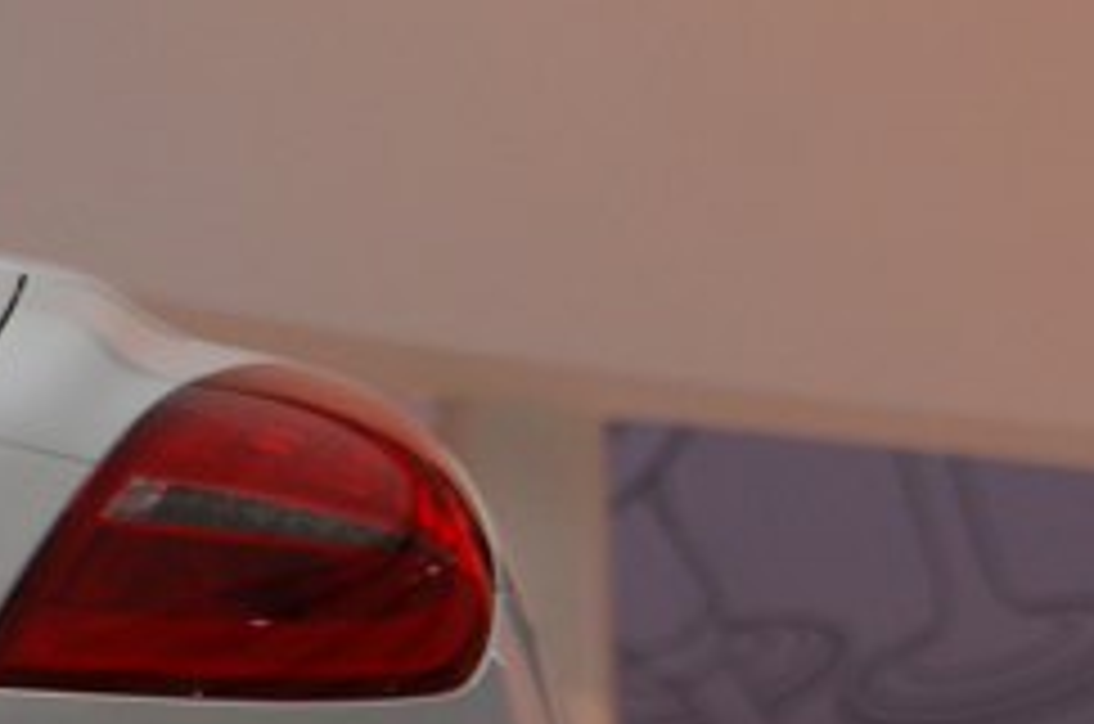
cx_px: -1058
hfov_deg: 5.3
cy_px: 762
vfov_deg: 3.6
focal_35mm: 380
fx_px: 11525
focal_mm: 60
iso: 400
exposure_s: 1/200
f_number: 5.3
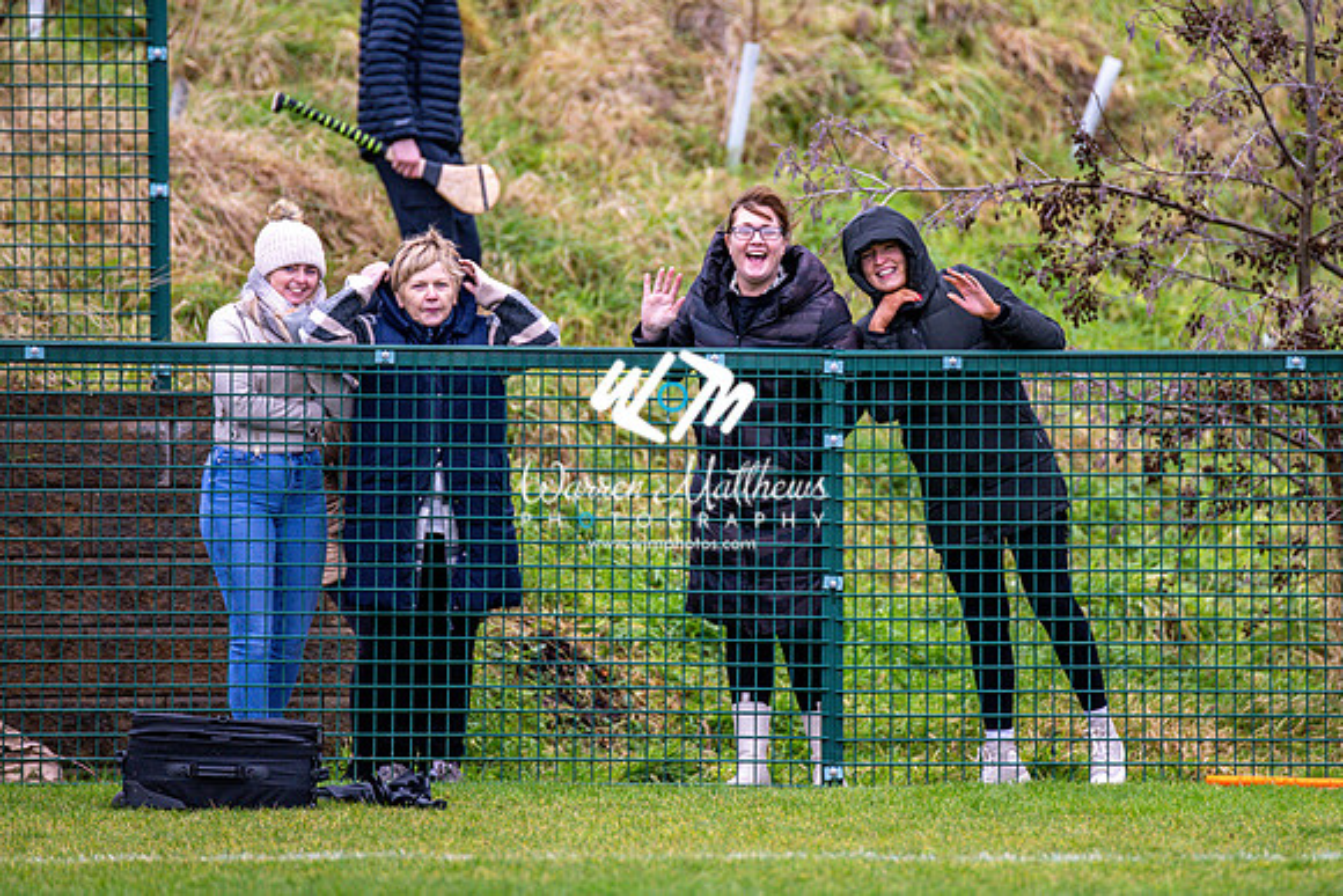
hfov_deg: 5.7
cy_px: 406
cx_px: 780
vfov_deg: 3.8
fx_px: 13511
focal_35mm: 362
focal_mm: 300
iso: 800
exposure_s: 1/400
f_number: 2.8
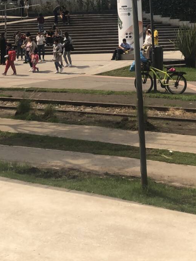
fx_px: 551
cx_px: 77
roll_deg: +0.7
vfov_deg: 23.9
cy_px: -66
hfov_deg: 20.1
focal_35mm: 73
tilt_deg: +9.7
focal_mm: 3.99
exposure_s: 1/2000
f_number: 1.8
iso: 20
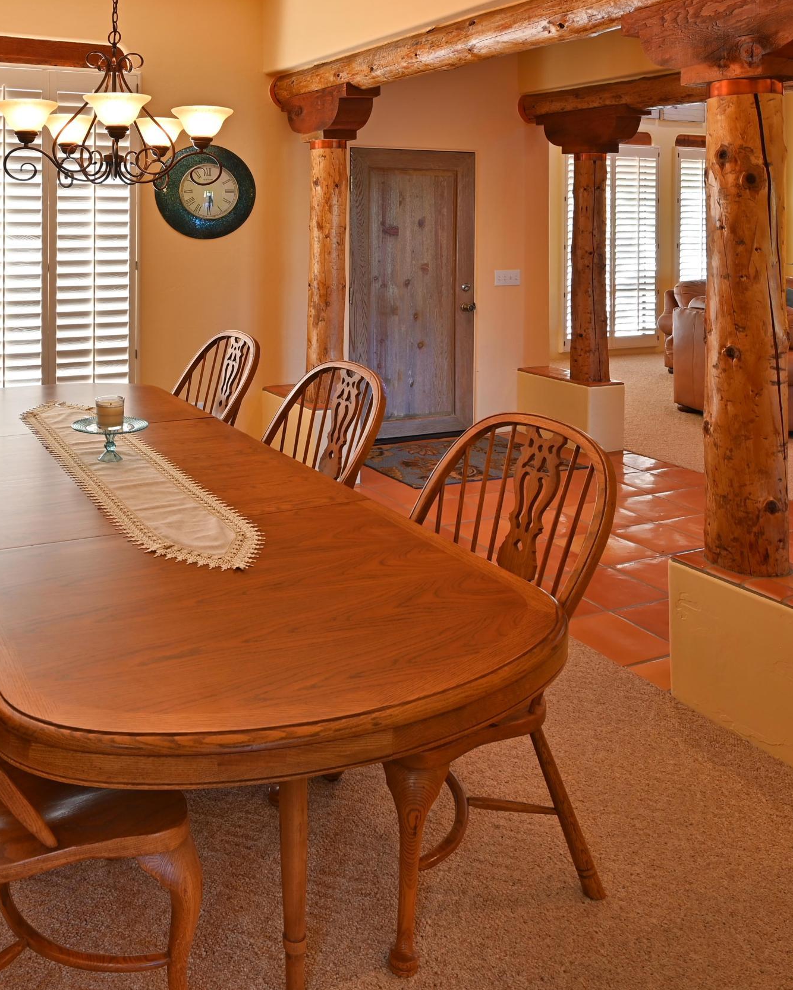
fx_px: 792
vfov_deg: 63.6
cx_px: 200
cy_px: 409
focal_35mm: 27
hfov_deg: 51.0
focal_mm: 16
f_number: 11
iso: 100
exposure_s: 1.6
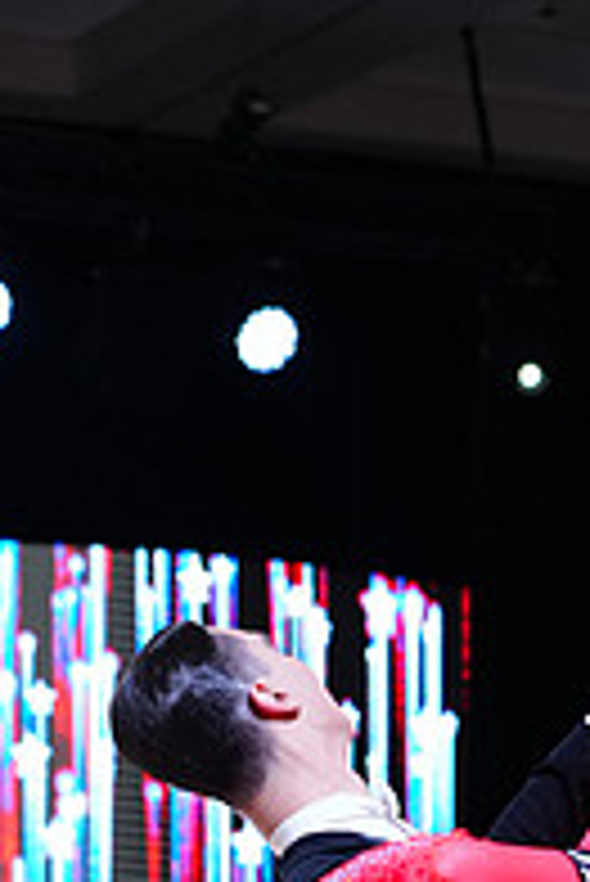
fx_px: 4564
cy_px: 1269
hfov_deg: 7.4
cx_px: 502
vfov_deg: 10.7
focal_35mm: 186
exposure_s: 1/500
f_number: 4
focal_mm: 63
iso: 1250
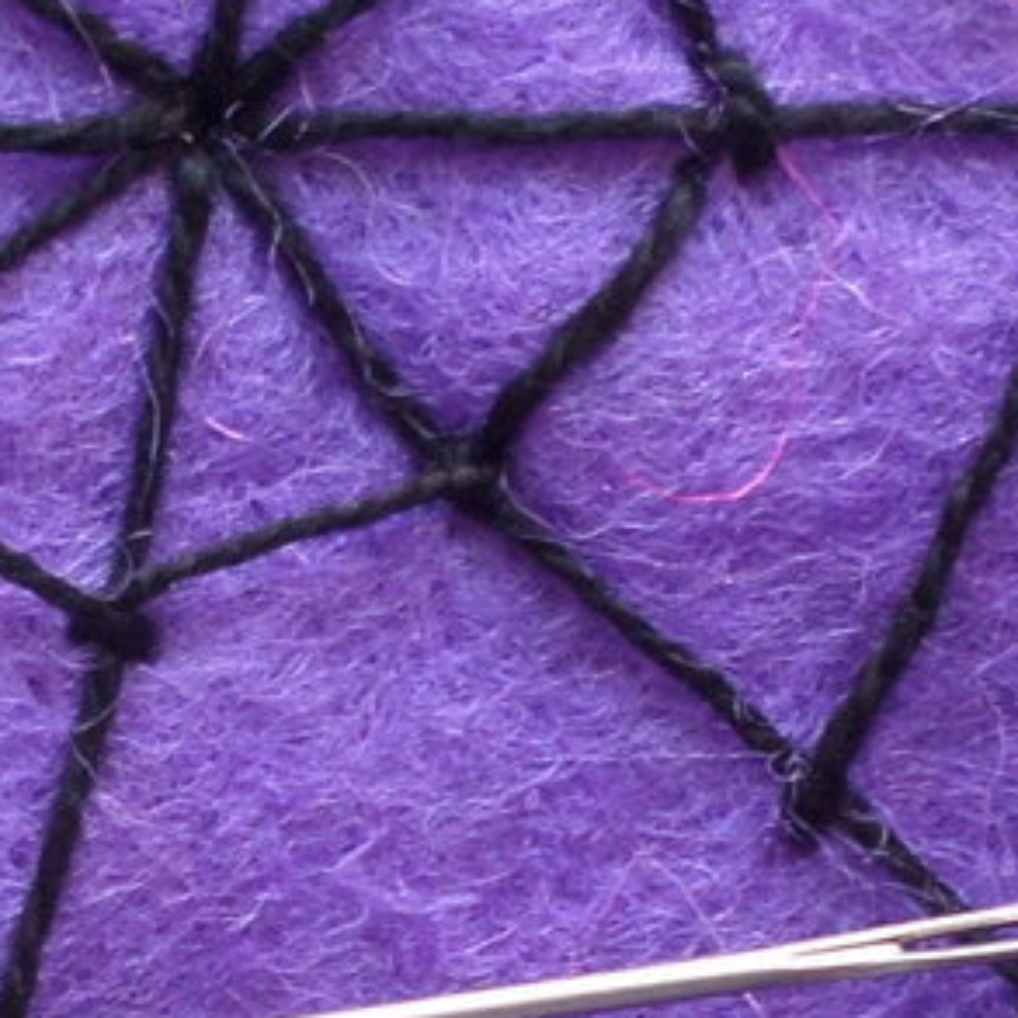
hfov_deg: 12.0
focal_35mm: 145
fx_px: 4824
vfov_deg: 12.0
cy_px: 618
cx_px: 181
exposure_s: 1/30
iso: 80
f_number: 2.5
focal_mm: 4.5
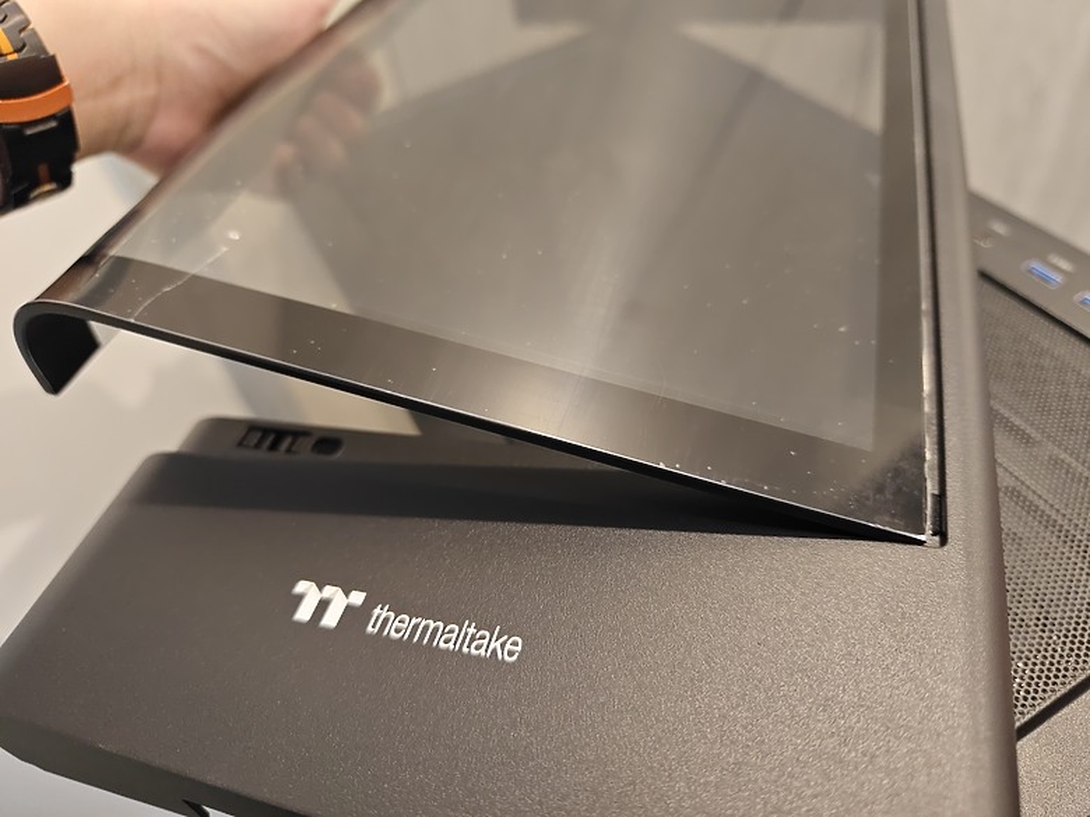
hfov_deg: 73.9
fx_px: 724
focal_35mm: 23
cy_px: 408
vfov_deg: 58.9
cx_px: 545
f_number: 1.75
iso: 484
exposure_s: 1/60
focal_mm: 8.67
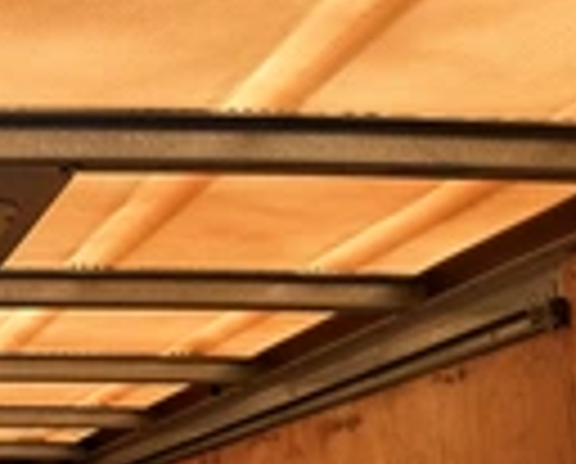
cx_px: -184
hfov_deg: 23.0
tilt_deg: +12.8
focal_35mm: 73
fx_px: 1247
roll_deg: +0.3
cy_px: 405
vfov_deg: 20.7
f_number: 1.78
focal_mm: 6.76
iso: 80
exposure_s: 1/318
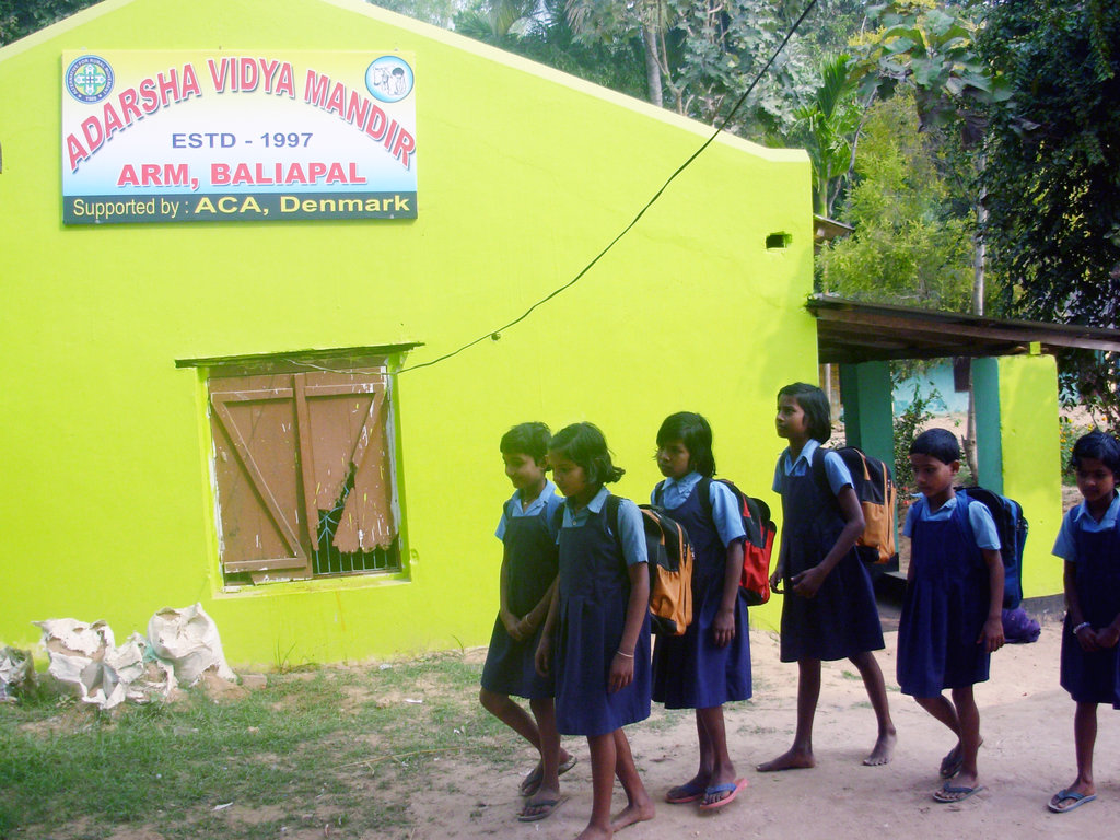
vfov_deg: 37.7
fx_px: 1229
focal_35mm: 38
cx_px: 560
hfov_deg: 49.0
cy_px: 420
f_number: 2.9
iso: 50
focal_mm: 6.3
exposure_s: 1/558
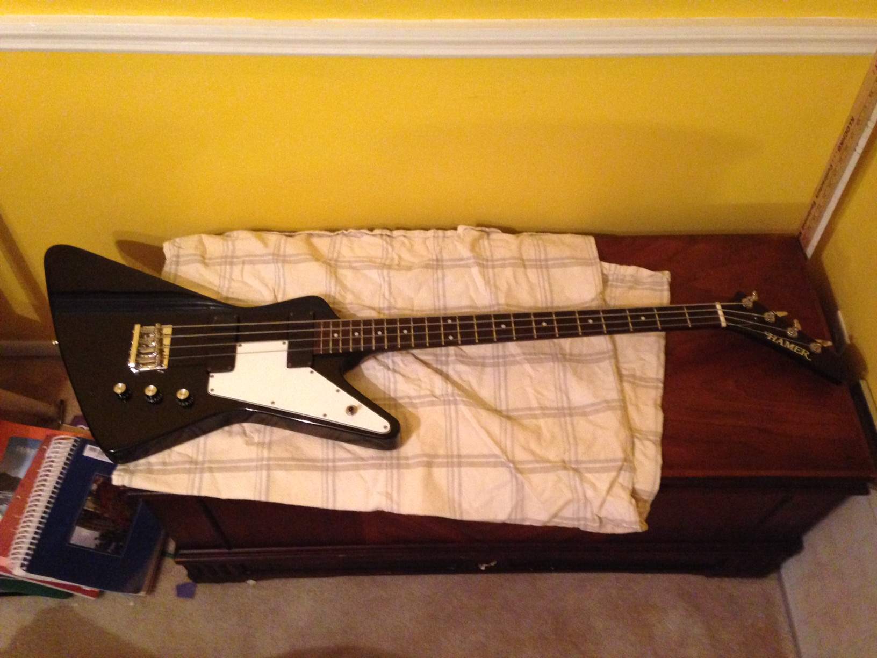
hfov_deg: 55.4
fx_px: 836
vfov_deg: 42.9
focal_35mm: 33
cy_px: 329
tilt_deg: -57.6
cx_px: 438
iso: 500
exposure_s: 1/15
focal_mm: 4.12
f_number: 2.4
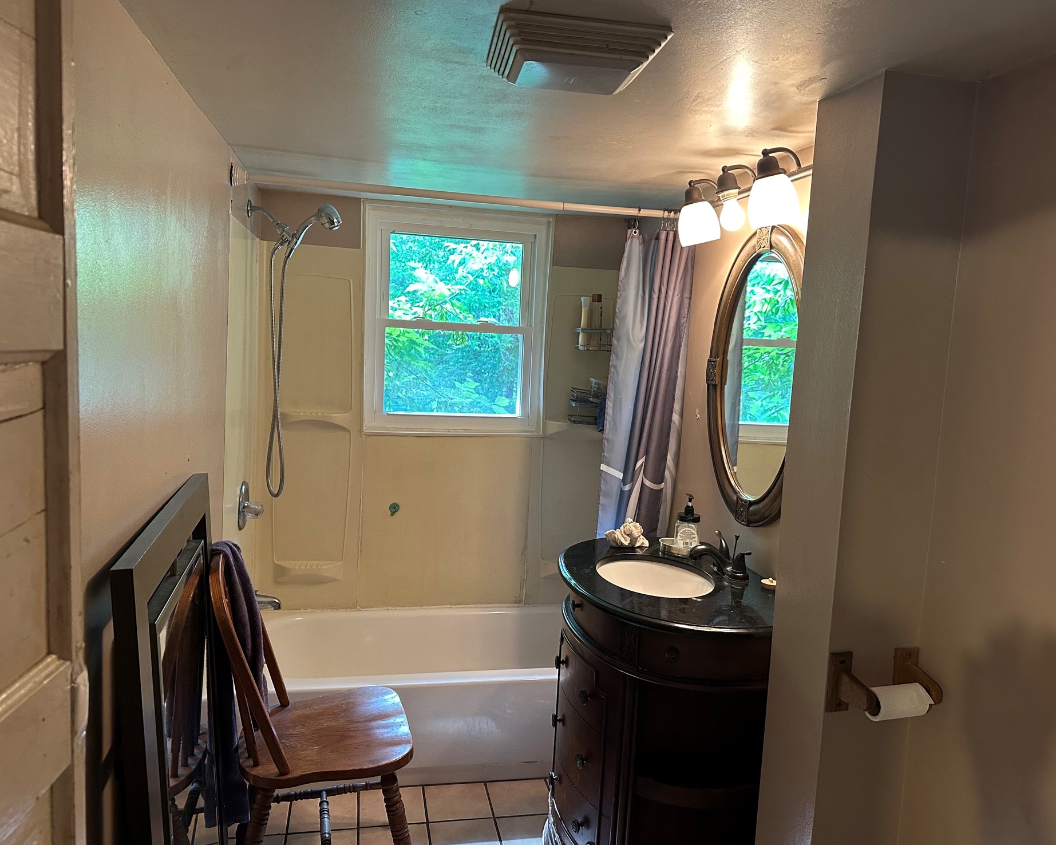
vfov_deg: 54.9
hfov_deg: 66.0
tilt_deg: -5.9
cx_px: 552
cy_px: 418
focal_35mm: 26
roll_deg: -2.6
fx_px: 813
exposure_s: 1/60
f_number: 1.78
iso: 400
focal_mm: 6.86
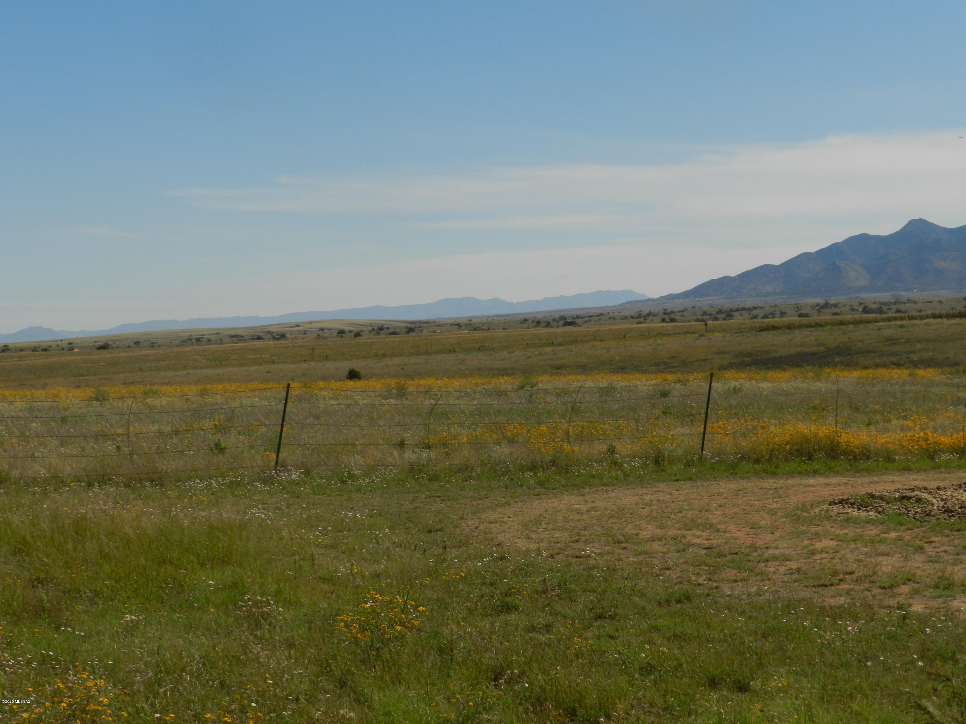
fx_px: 2121
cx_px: 483
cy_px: 362
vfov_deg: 19.4
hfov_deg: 25.7
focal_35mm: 76
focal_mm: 13.5
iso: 160
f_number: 5
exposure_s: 1/1250
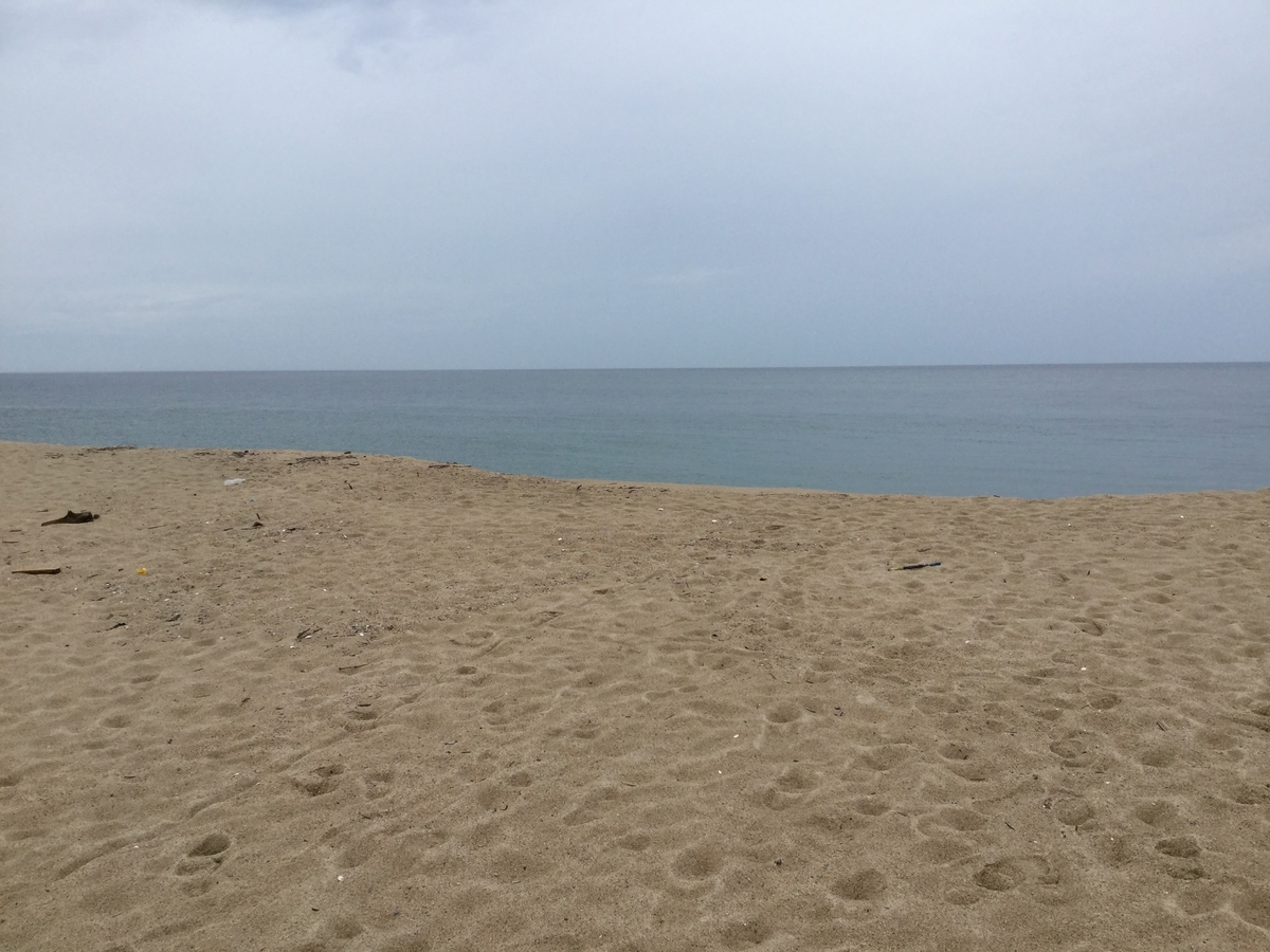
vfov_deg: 45.4
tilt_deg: -6.4
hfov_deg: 58.4
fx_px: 1137
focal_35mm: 31
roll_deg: -0.1
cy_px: 476
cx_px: 635
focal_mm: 3.3
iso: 25
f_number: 2.4
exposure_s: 1/1006
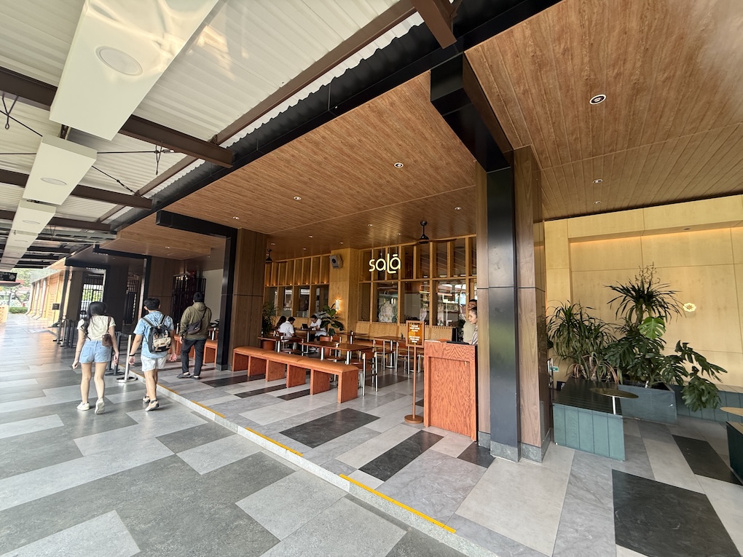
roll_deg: -1.7
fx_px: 300
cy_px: 278
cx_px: 372
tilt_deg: +7.3
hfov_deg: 102.1
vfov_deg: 85.7
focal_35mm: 14
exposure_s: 1/99
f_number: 2.2
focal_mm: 2.22
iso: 125
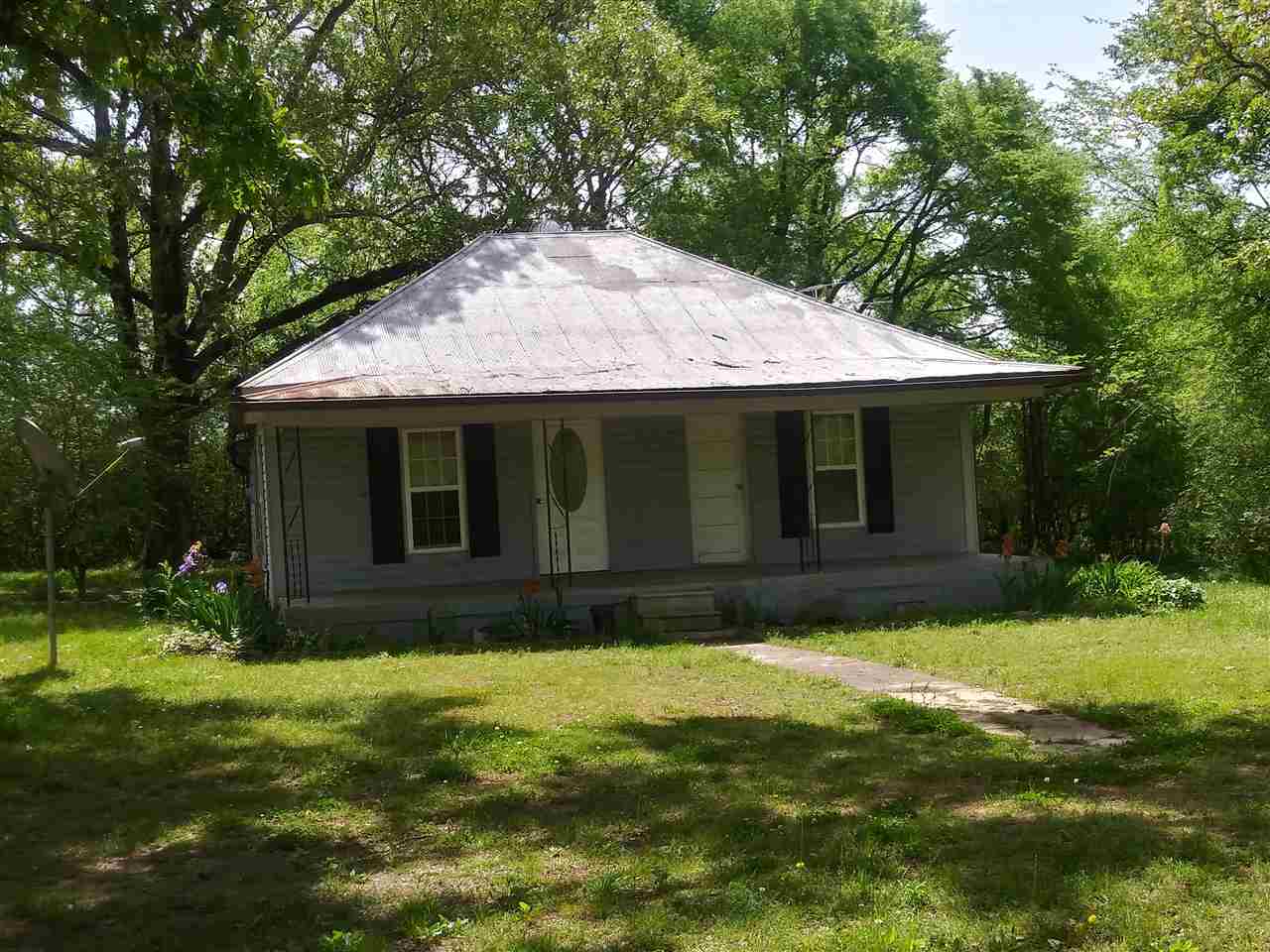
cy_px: 476
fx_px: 1614
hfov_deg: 42.9
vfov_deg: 32.9
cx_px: 635
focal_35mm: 44
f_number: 2.2
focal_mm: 3.7
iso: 50
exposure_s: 1/548
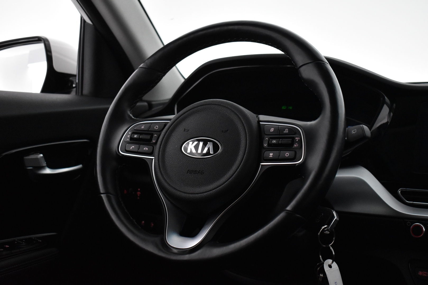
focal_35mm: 51
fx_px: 606
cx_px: 214
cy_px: 142
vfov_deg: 26.5
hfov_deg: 38.9
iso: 3200
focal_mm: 34
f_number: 4.5
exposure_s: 1/80
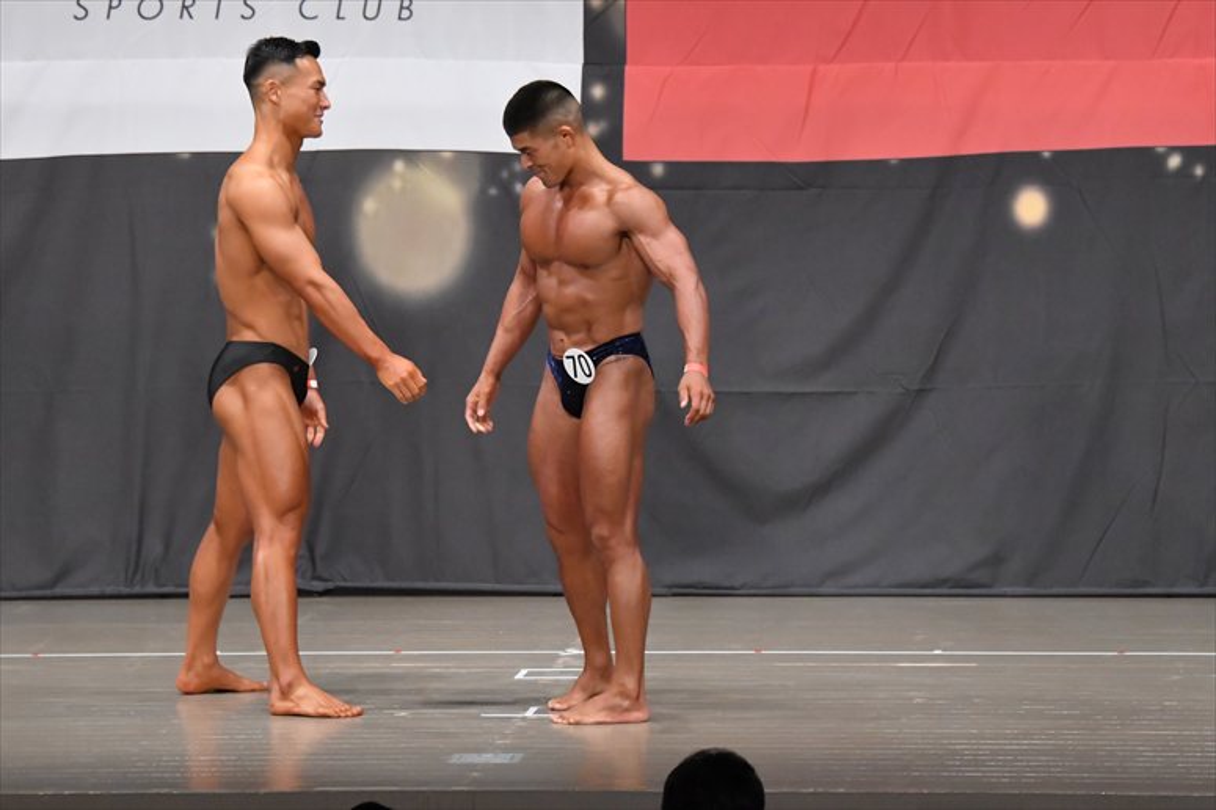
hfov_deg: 10.2
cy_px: 405
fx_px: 6820
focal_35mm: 202
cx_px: 608
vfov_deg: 6.8
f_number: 5.6
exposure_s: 1/400
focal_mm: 135
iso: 6400
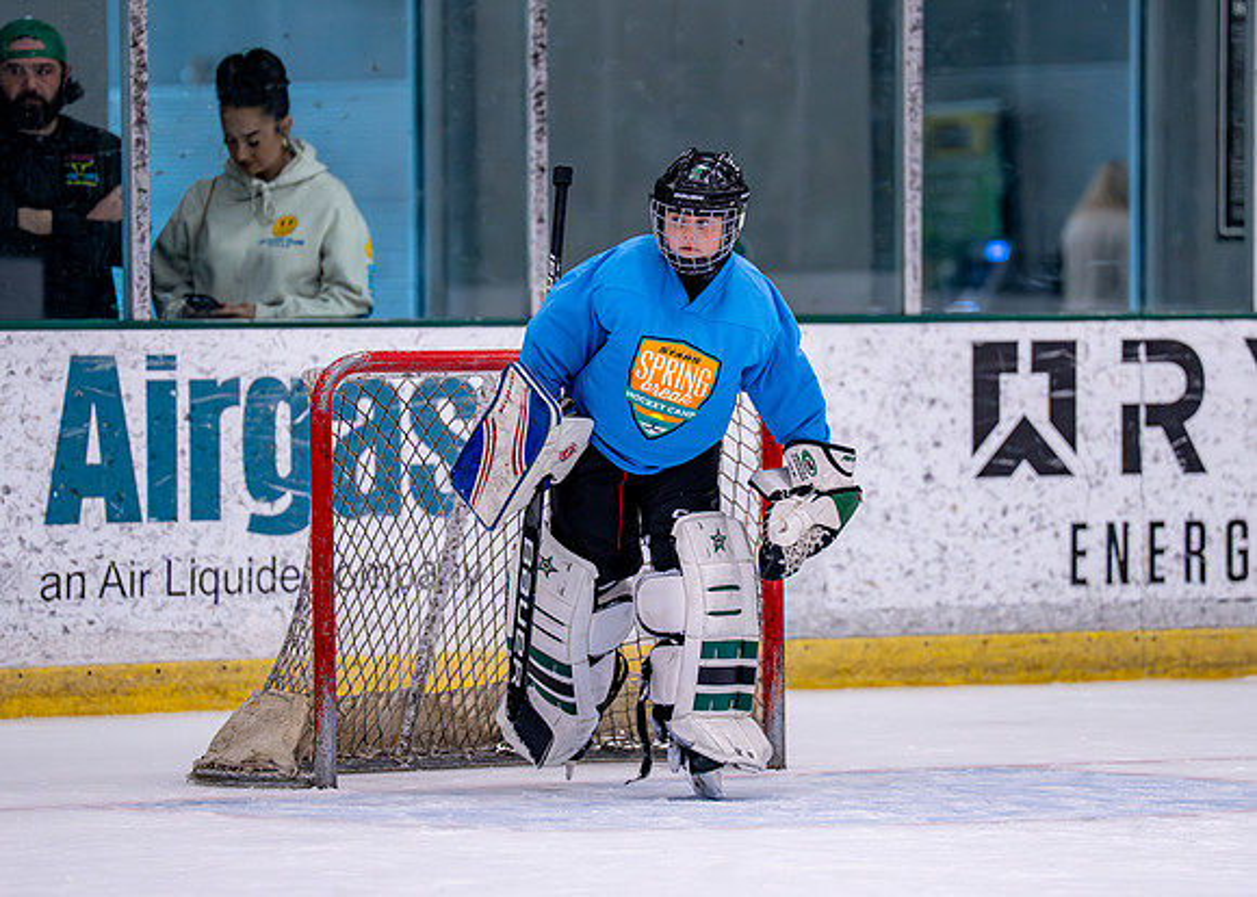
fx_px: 10252
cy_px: 430
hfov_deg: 7.0
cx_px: 662
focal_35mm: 287
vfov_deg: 5.0
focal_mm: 200
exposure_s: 1/1250
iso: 2500
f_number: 2.8
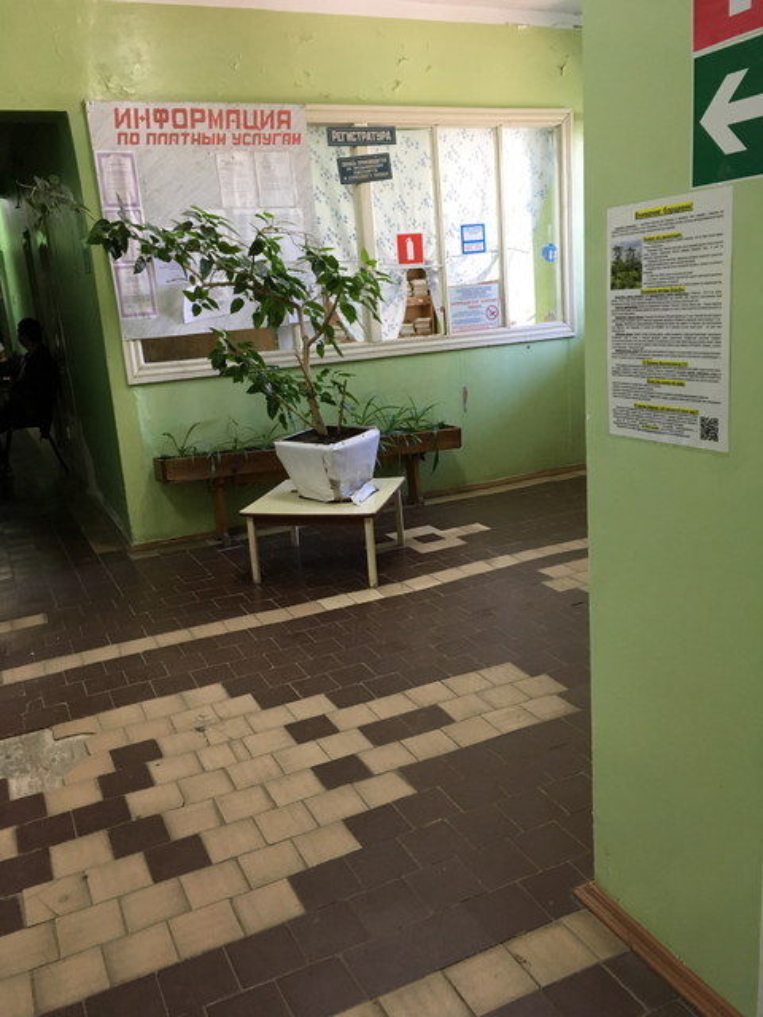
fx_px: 852
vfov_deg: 61.7
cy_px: 508
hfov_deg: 48.2
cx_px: 382
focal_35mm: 29
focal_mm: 4.15
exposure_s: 1/33
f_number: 2.2
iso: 125
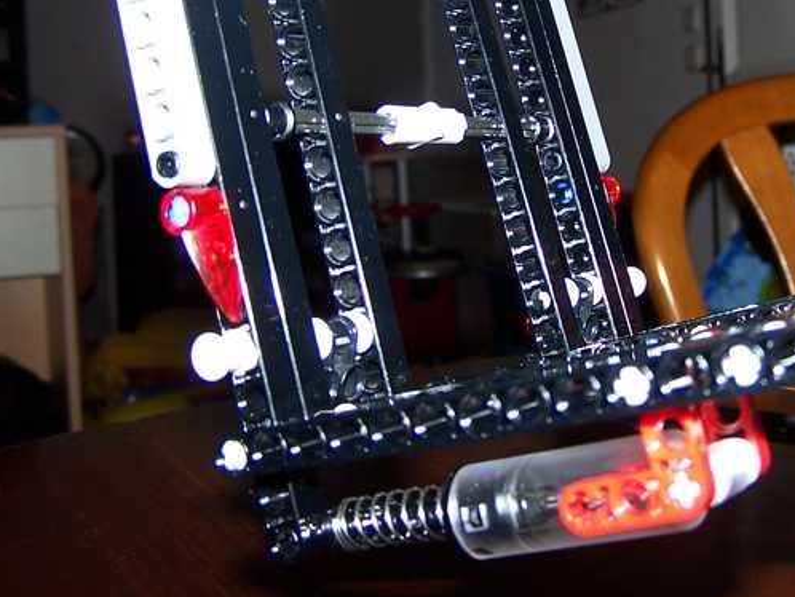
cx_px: 557
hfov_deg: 31.3
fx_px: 1402
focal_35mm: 61
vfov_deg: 23.8
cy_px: 145
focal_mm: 6.3
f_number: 2.8
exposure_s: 1/60
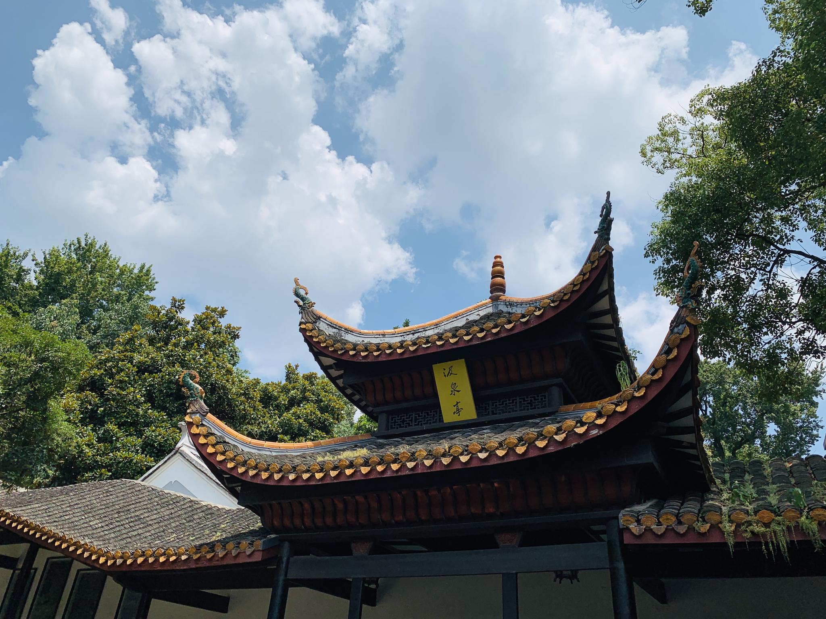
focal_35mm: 26
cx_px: 413
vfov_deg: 53.1
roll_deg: -5.5
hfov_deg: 67.3
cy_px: 310
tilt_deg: +32.4
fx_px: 620
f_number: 1.8
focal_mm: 4.25
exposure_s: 1/3788
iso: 25
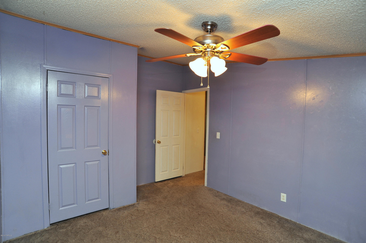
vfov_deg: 67.3
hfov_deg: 90.0
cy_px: 122
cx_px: 183
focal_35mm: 18
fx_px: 183
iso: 800
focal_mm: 18
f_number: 6.3
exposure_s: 1/30
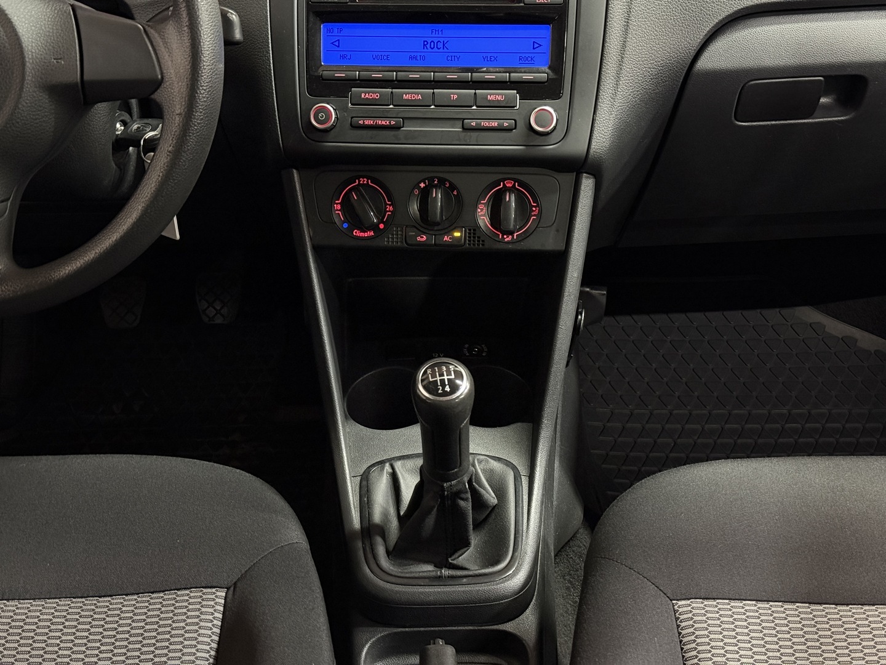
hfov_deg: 39.7
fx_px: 1229
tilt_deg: -31.5
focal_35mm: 48
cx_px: 443
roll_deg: +1.1
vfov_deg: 30.3
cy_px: 332
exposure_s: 1/30
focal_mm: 6.76
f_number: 1.78
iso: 500
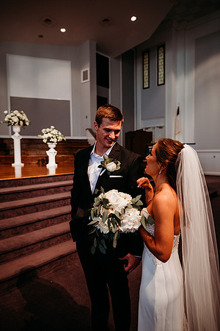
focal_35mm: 24
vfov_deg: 73.7
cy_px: 166
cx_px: 110
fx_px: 220
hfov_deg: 53.1
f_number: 2.5
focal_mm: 24
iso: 640
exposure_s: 1/160
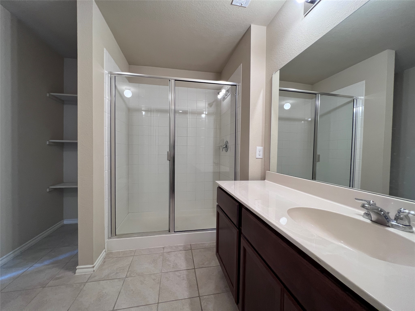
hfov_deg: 106.2
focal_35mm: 13
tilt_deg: -1.2
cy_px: 156
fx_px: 156
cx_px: 208
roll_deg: -0.8
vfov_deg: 89.9
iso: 125
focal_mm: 1.57
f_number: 1.8
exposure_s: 1/60
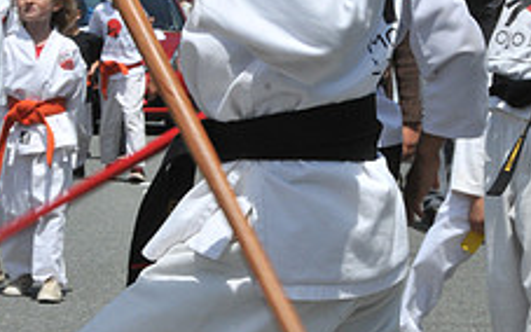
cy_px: 124
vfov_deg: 5.6
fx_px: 3387
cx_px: 284
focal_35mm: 234
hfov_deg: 9.0
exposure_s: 1/250
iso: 400
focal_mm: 60
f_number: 22
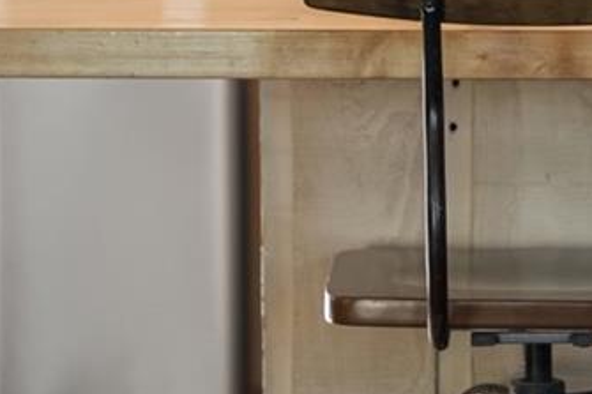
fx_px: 3928
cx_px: 502
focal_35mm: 239
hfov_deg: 8.6
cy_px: -299
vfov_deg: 5.7
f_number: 1.8
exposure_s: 1/200
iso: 400
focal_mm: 50
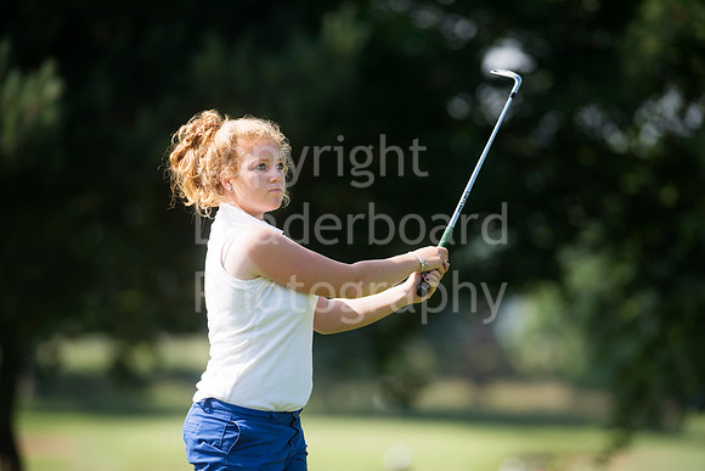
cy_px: 236
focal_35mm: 300
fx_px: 5876
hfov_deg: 6.9
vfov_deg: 4.6
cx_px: 352
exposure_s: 1/2500
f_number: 4.5
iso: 400
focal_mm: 300
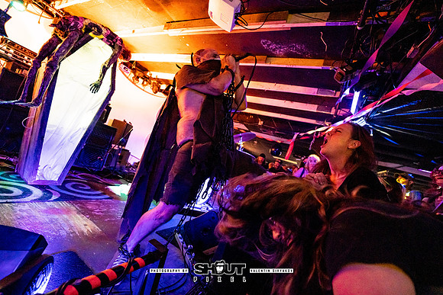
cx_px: 222
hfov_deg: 104.2
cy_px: 148
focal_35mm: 14
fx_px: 172
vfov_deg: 81.2
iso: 3200
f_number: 2.8
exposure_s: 1/200
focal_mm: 14
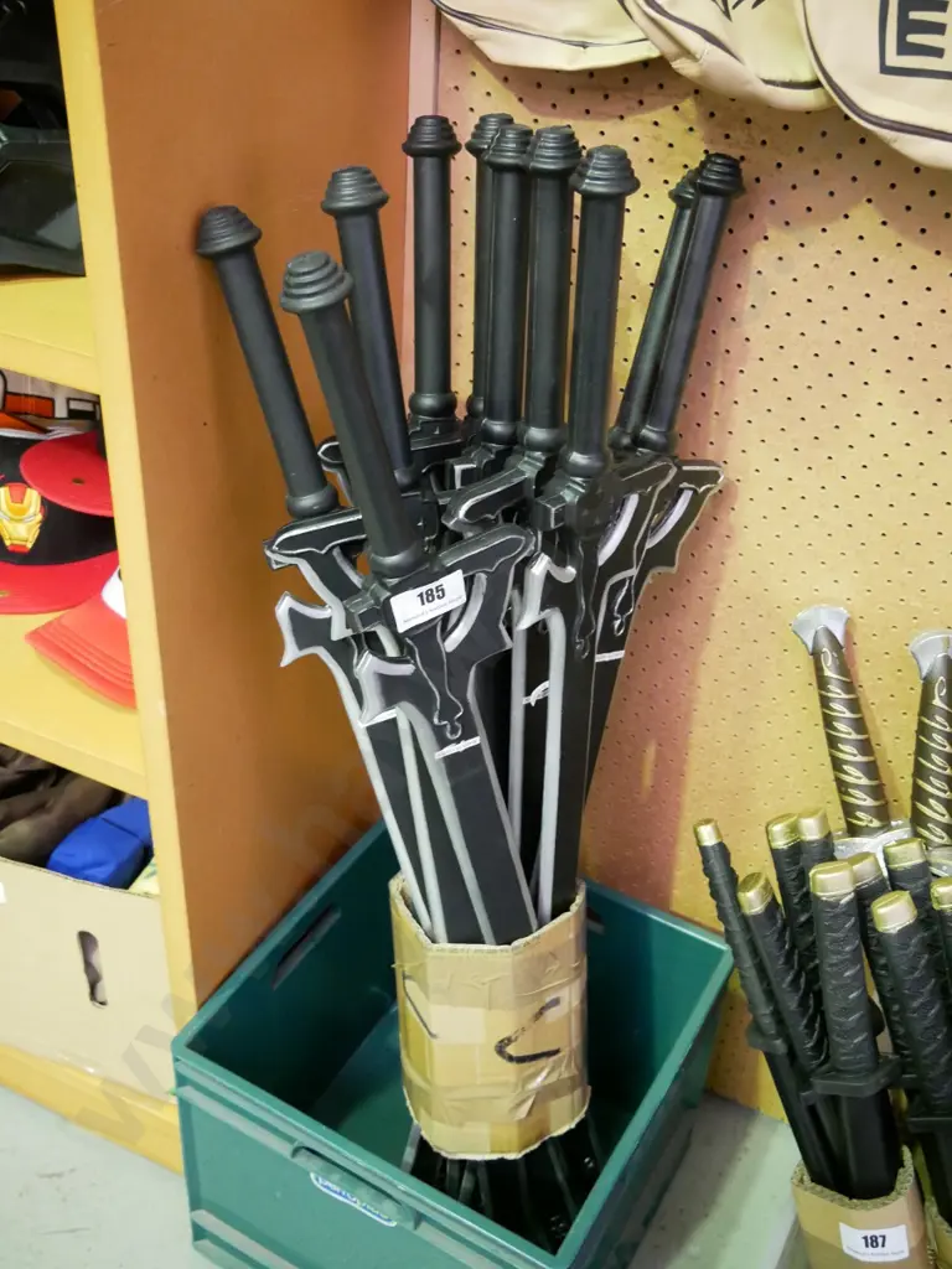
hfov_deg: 39.7
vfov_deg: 51.4
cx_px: 476
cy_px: 634
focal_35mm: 36
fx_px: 1320
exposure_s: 1/30
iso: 3200
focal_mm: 18
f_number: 3.9
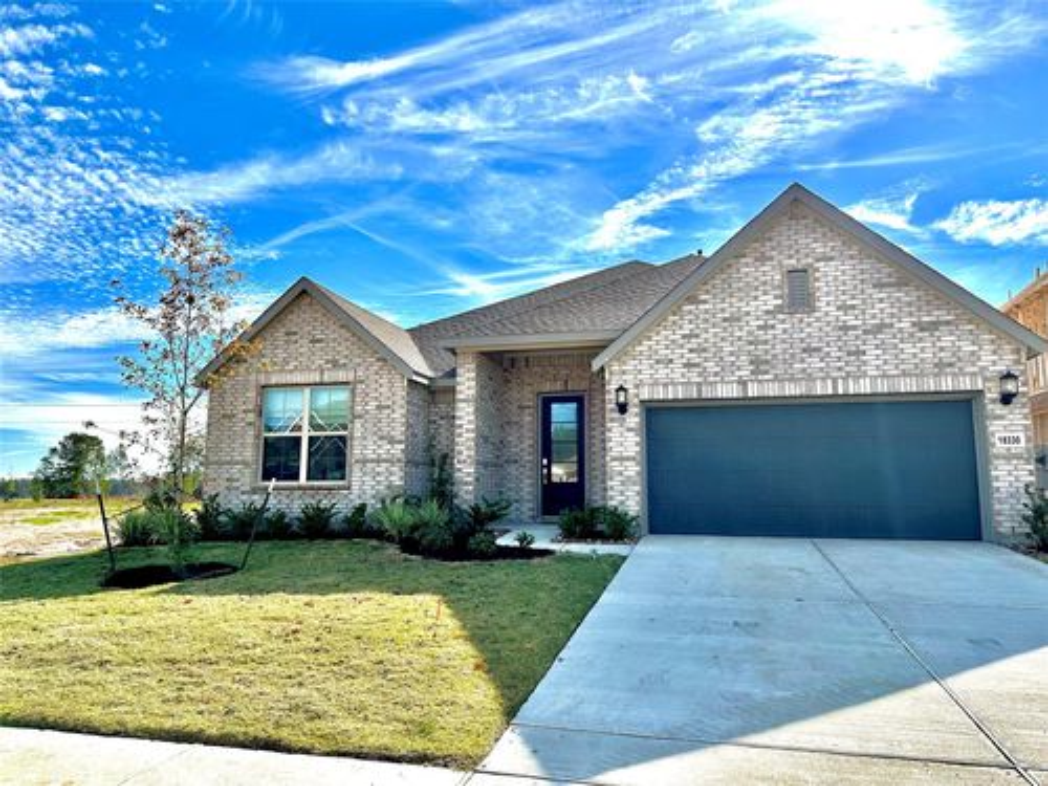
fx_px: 727
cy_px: 393
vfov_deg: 56.8
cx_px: 524
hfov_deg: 71.6
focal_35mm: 24
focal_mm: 6.86
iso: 80
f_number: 1.78
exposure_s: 1/6623
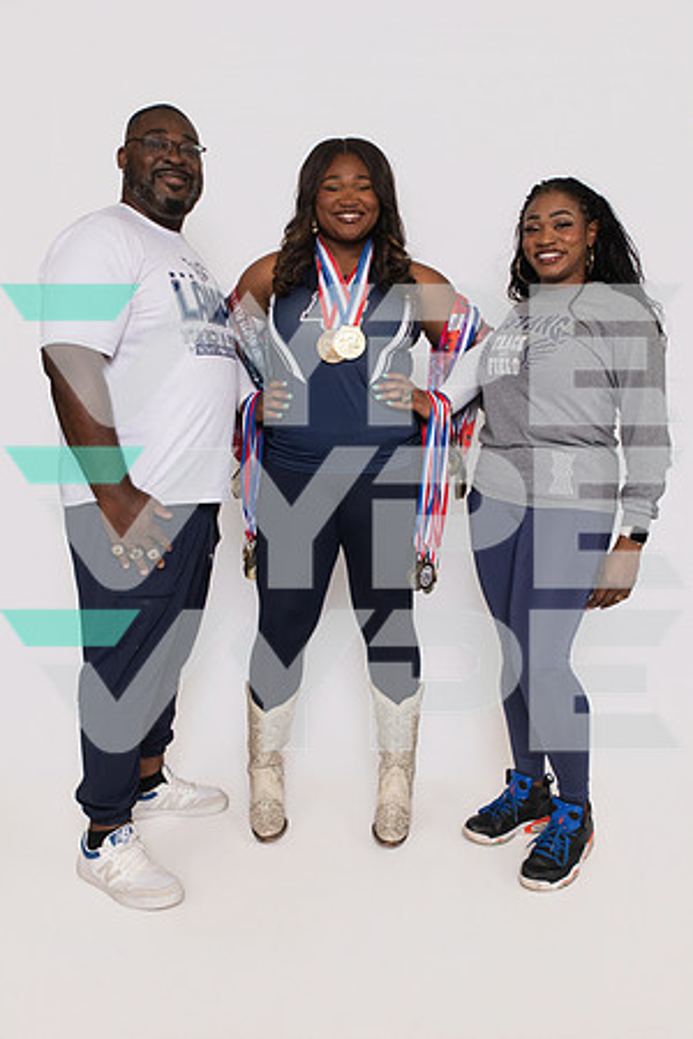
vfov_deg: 58.7
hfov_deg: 41.1
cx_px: 346
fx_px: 924
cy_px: 520
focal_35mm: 32
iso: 640
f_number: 8
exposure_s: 1/320
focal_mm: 32
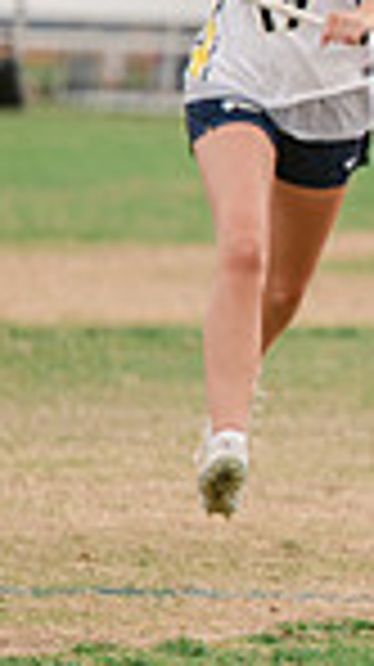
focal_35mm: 823
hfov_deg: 1.5
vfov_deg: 2.6
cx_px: 1230
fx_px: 14543
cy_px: 83
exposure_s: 1/1250
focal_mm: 200
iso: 250
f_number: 3.2
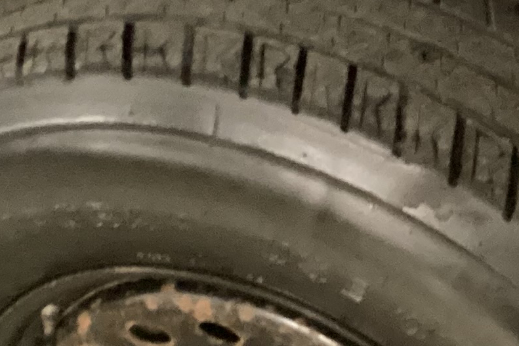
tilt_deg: -26.0
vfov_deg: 9.8
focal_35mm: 133
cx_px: -91
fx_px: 1918
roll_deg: +2.1
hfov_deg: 14.9
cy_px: -278
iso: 640
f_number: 2.4
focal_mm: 3.3
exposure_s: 1/24
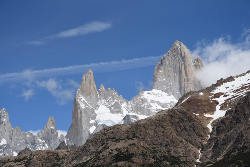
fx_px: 591
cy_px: 84
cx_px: 125
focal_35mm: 85
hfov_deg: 23.9
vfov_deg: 16.1
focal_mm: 85
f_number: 7.1
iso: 200
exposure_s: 1/1600
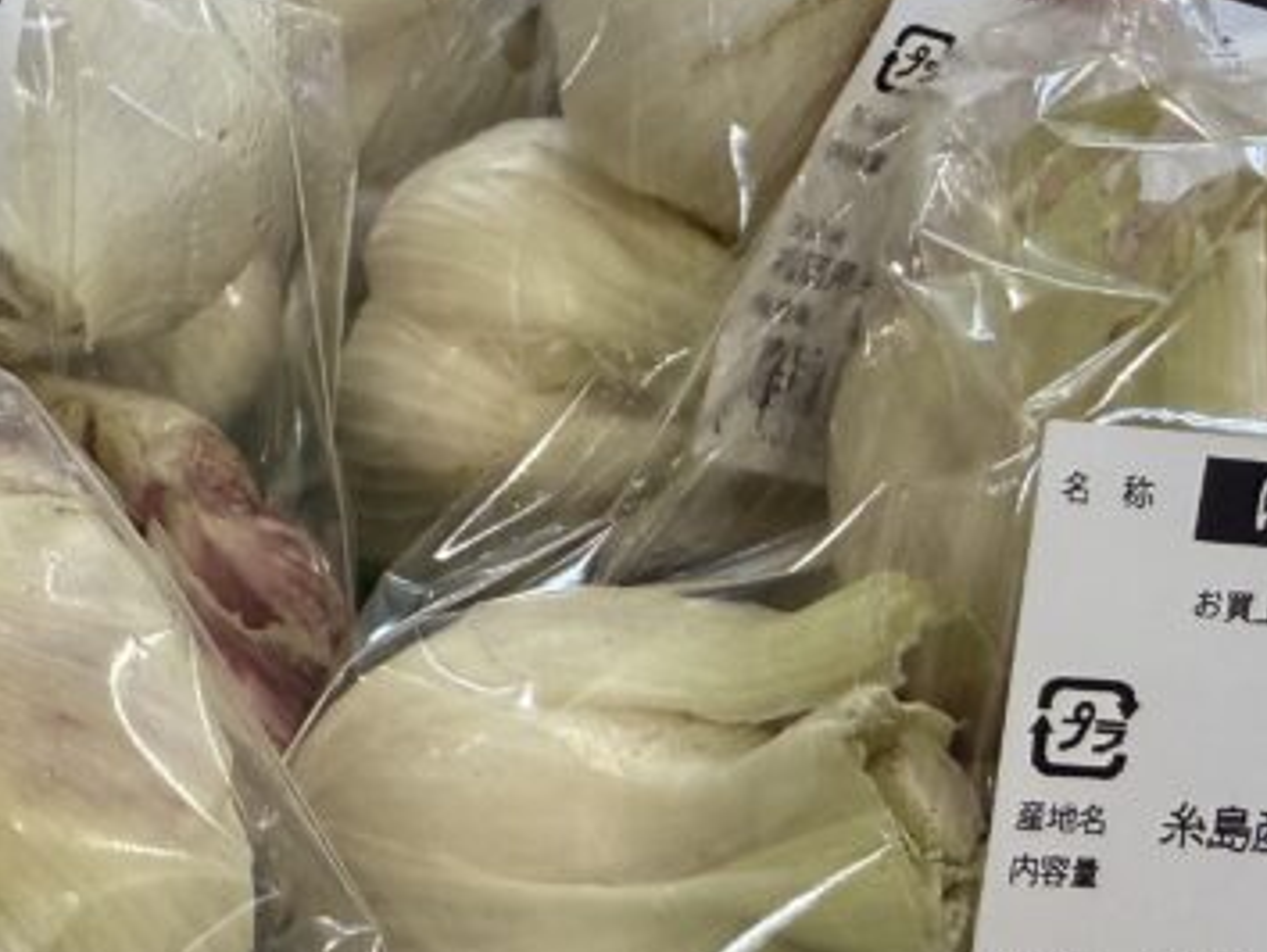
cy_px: 204
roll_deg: -5.8
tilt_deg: -30.2
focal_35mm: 65
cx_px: 165
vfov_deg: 22.3
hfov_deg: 28.8
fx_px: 2381
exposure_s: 1/120
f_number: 2.2
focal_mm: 2.22
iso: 125
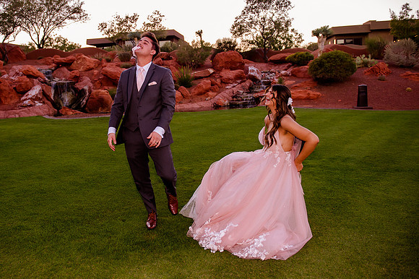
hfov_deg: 61.8
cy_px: 127
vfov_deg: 43.7
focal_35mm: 30
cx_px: 172
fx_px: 347
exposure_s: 1/320
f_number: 3.2
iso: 640
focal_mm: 24
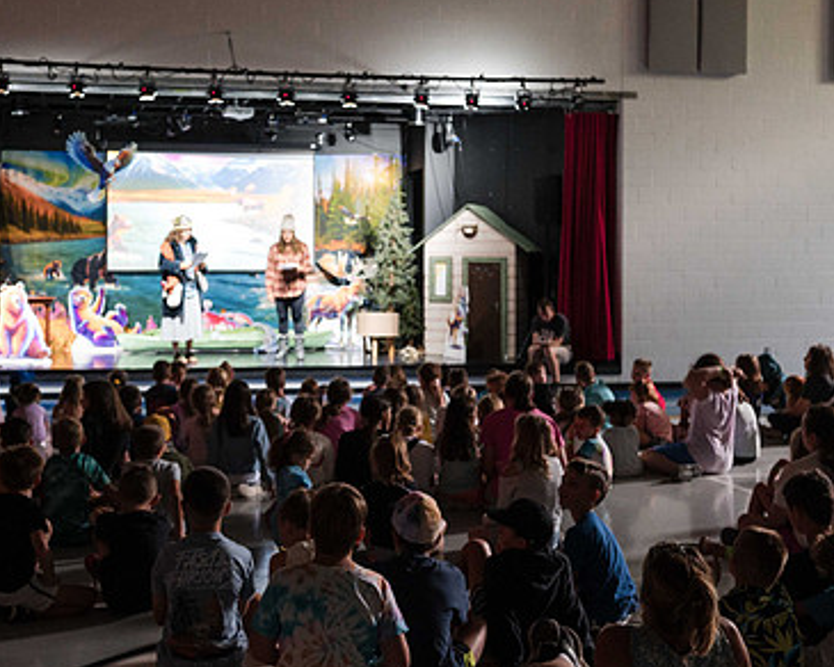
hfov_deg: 39.3
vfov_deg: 32.0
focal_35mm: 47
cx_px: 319
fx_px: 1160
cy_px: 272
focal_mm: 30
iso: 3200
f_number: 4
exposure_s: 1/80
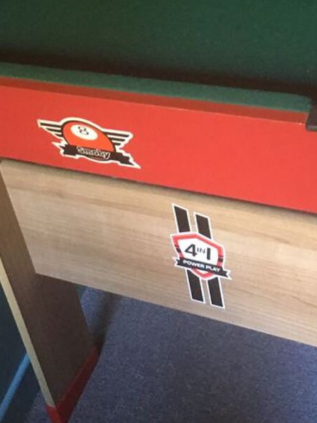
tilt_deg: -37.6
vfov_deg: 28.9
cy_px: 64
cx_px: 158
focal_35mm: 65
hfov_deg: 22.6
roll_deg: +19.3
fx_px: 794
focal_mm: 4.15
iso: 80
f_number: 2.2
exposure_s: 1/4
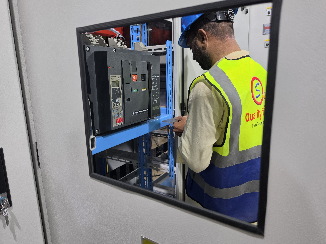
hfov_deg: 73.9
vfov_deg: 58.9
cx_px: 163
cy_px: 122
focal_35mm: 23
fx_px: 217
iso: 160
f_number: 1.4
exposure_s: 1/100
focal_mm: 6.5
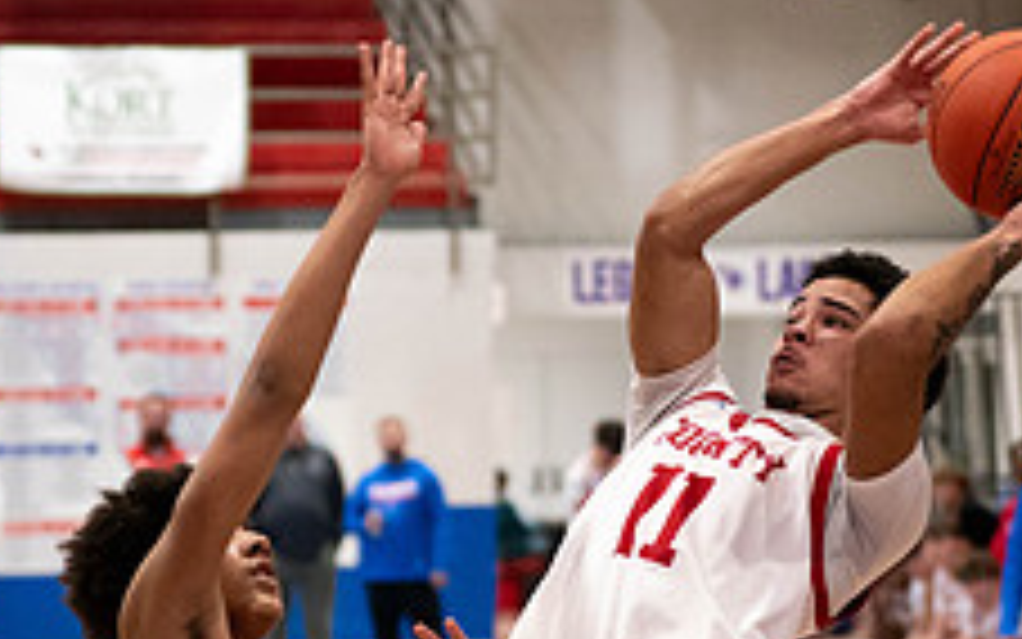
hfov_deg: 10.5
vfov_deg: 6.6
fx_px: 5572
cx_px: 550
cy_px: 556
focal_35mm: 200
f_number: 2.8
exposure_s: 1/1000
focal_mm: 70
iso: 5000
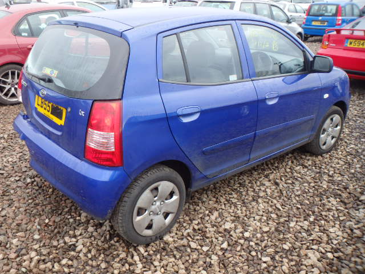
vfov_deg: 41.8
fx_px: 359
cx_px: 182
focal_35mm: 34
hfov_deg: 54.0
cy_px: 137
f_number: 4.4
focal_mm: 6.1
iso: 160
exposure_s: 1/80
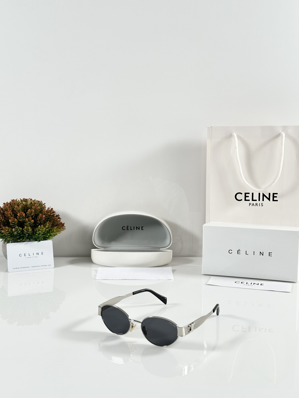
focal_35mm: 48
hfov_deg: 30.3
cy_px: 199
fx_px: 553
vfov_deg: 39.7
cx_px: 150
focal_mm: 6.86
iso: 80
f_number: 1.78
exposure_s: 1/100
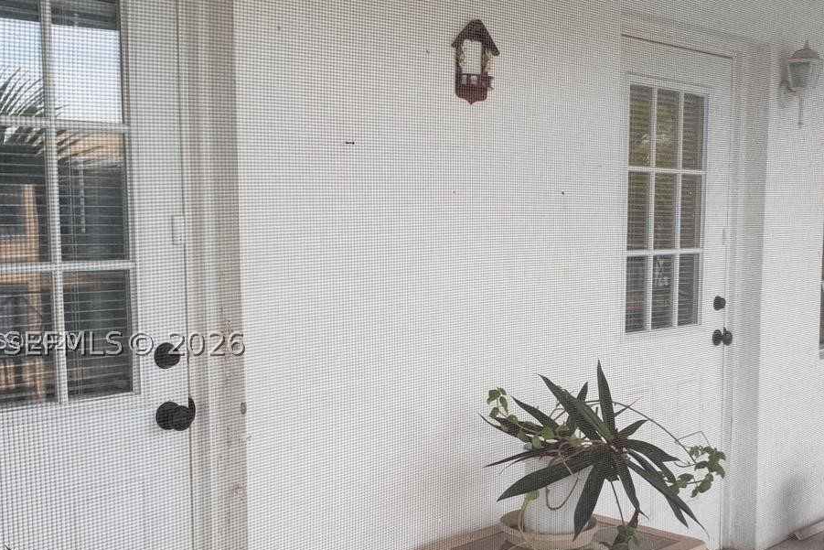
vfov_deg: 28.0
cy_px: 343
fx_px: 1099
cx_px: 525
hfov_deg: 40.8
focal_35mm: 48
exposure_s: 1/50
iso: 50
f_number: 2.4
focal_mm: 4.3
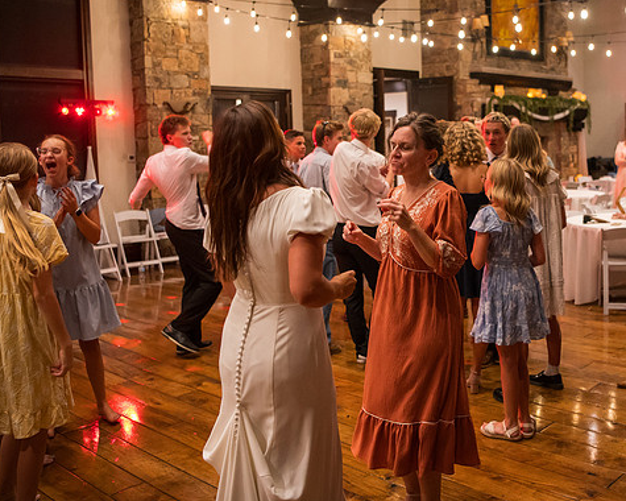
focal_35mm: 40
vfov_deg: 37.2
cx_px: 434
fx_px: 741
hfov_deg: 44.9
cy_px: 207
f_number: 2.8
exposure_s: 1/200
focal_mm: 28
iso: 6400
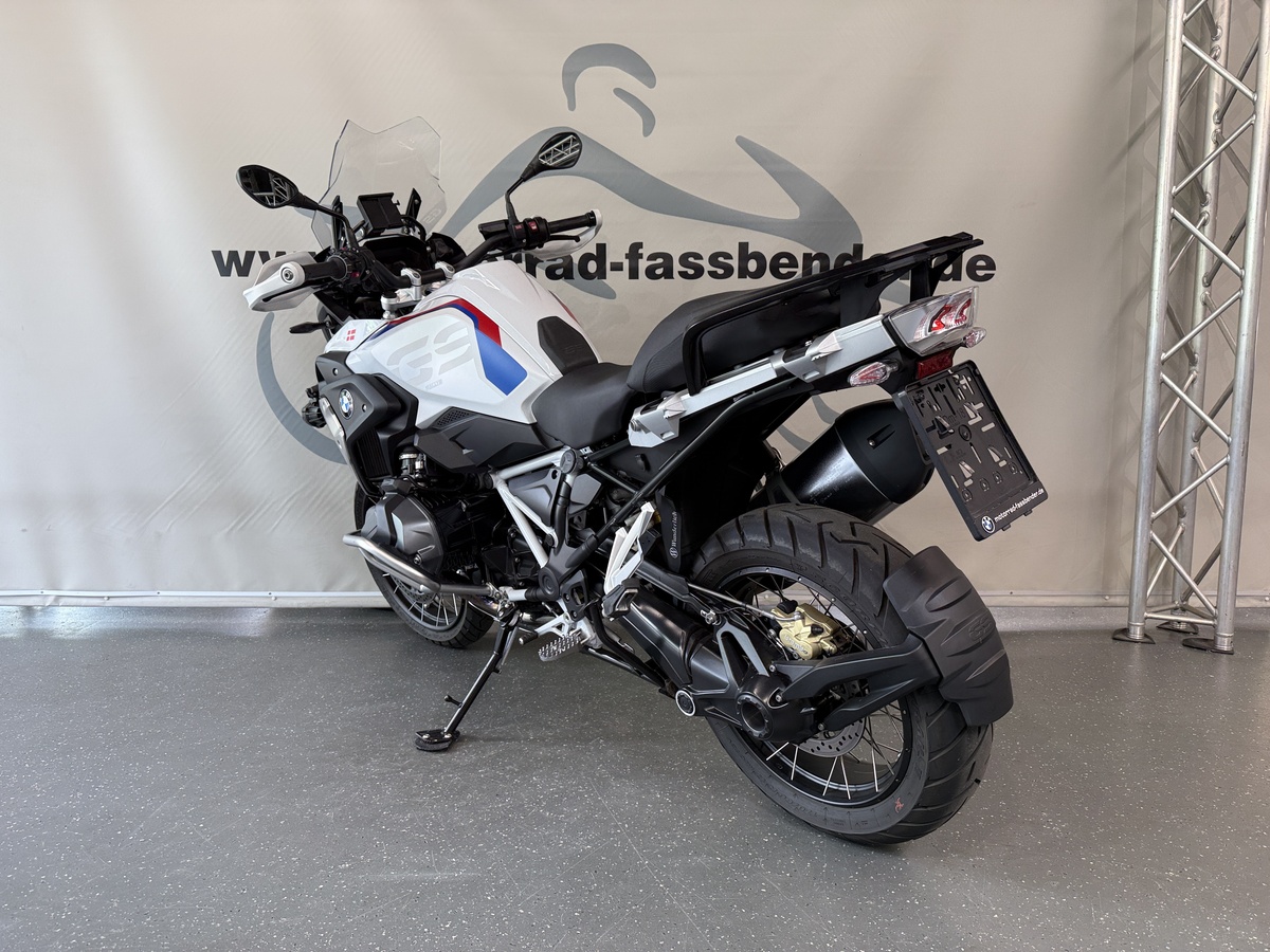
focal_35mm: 24
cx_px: 635
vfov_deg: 56.8
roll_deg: -0.5
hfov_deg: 71.6
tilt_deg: -6.0
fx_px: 881
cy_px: 476
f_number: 1.78
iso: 100
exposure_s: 1/100
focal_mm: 6.76
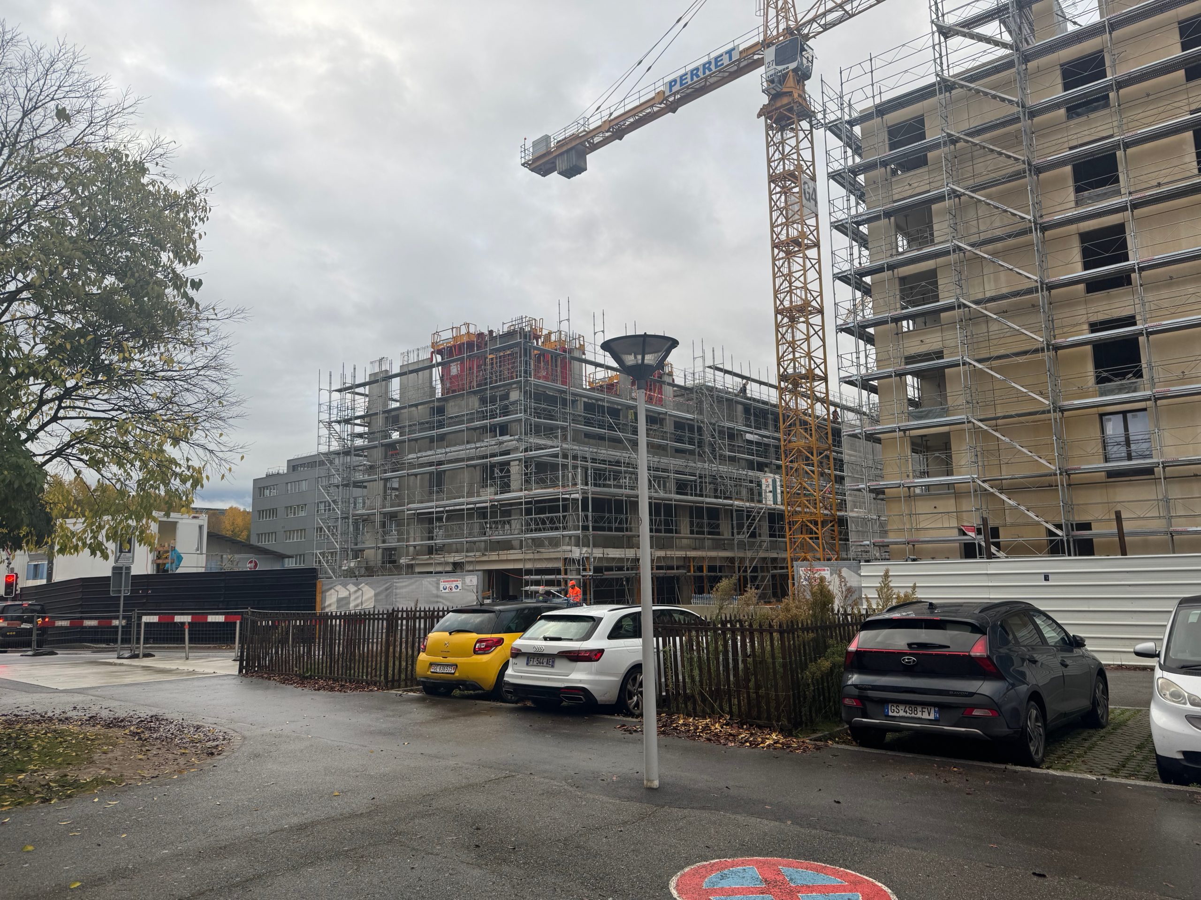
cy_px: 450
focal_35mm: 24
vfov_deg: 56.8
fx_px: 833
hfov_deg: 71.6
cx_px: 600
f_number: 1.78
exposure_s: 1/822
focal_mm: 6.76
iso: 80
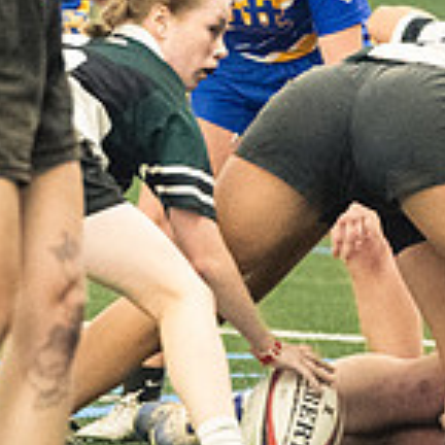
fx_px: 14937
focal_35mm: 1027
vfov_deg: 1.7
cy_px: 164
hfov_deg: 1.7
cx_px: 121
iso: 12800
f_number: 2.8
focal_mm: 200
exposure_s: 1/500
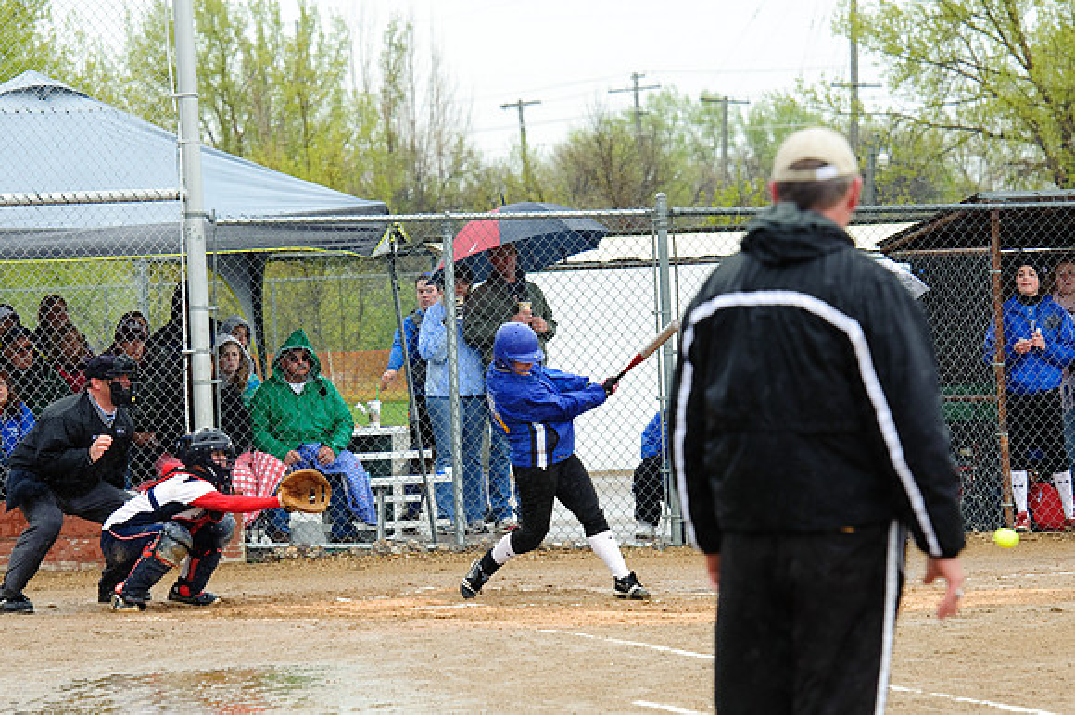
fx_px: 4476
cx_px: 538
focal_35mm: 150
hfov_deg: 13.7
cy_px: 358
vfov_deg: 9.1
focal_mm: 150
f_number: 5.6
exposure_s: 1/750
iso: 400
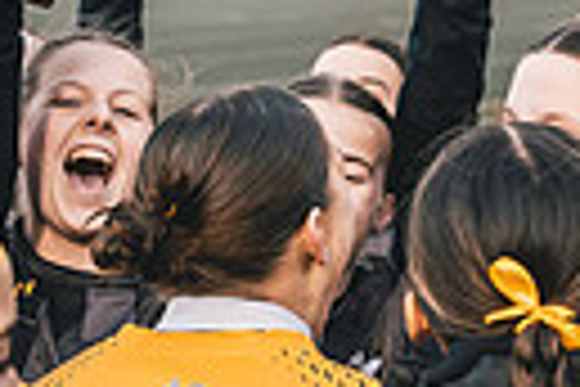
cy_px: 331
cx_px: 121
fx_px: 2529
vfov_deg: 8.7
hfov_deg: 13.0
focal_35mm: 157
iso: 800
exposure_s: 1/1600
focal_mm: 35
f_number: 2.8
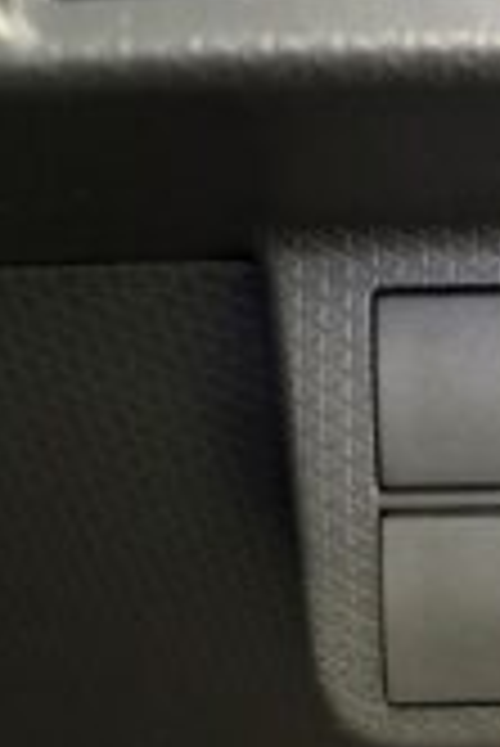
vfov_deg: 34.3
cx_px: 779
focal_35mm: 57
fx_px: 1185
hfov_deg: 20.1
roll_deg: +2.2
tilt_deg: -17.0
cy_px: 565
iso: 640
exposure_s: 1/33
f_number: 1.6
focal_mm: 5.96
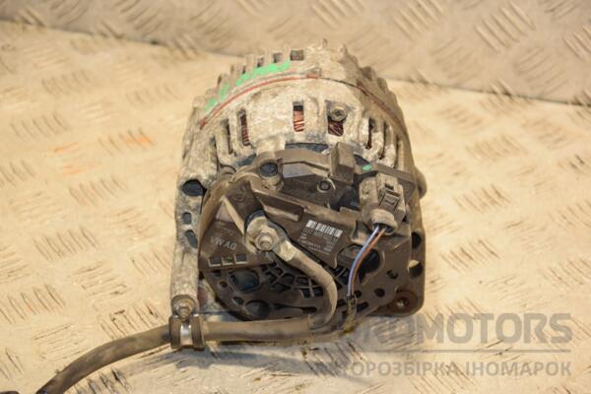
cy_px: 197
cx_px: 296
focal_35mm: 99
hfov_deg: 20.6
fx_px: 1625
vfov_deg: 13.8
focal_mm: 66
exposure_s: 1/160
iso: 800
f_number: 5.3
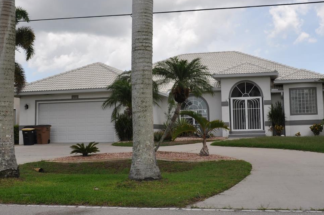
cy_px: 73
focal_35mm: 50
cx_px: 177
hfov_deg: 39.6
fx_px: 449
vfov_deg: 26.8
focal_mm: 20
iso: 200
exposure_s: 1/400
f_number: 10
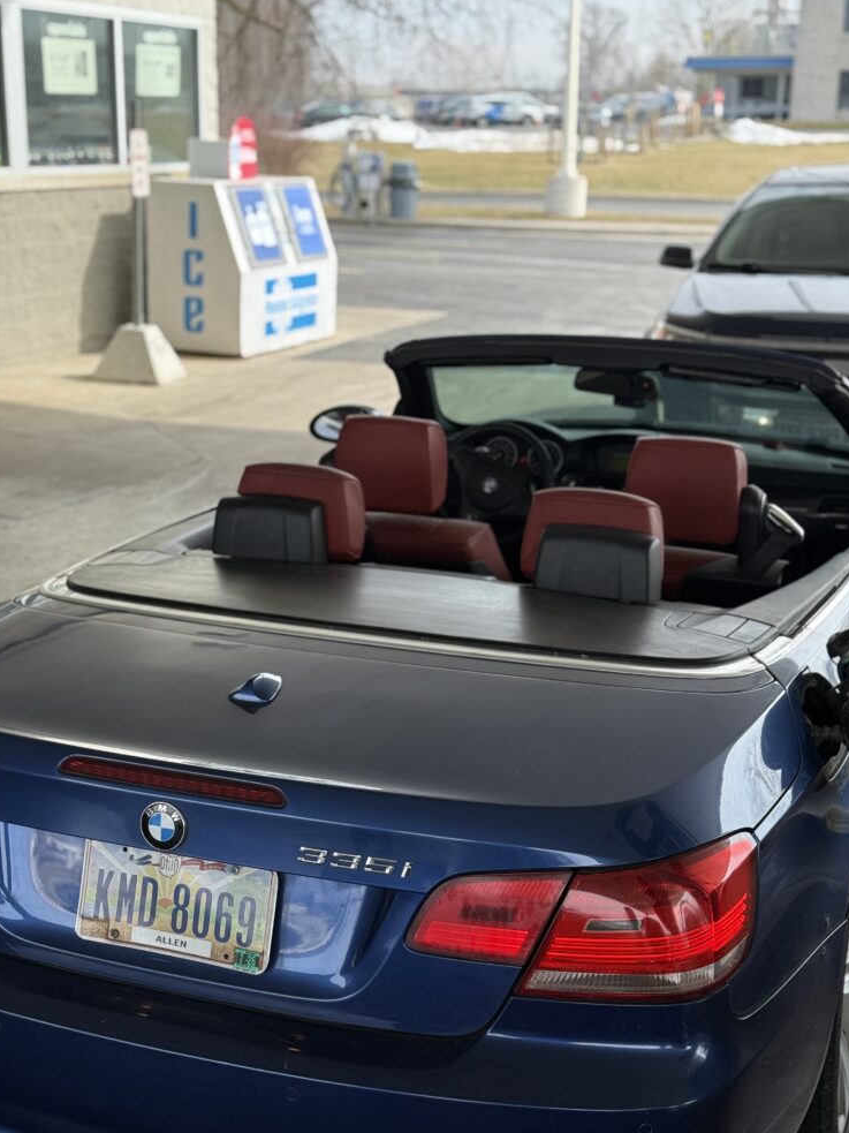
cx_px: 411
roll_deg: -0.7
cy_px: 580
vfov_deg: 38.2
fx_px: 1635
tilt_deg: -16.2
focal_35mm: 50
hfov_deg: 29.1
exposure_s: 1/1264
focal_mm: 6.76
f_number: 1.78
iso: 64
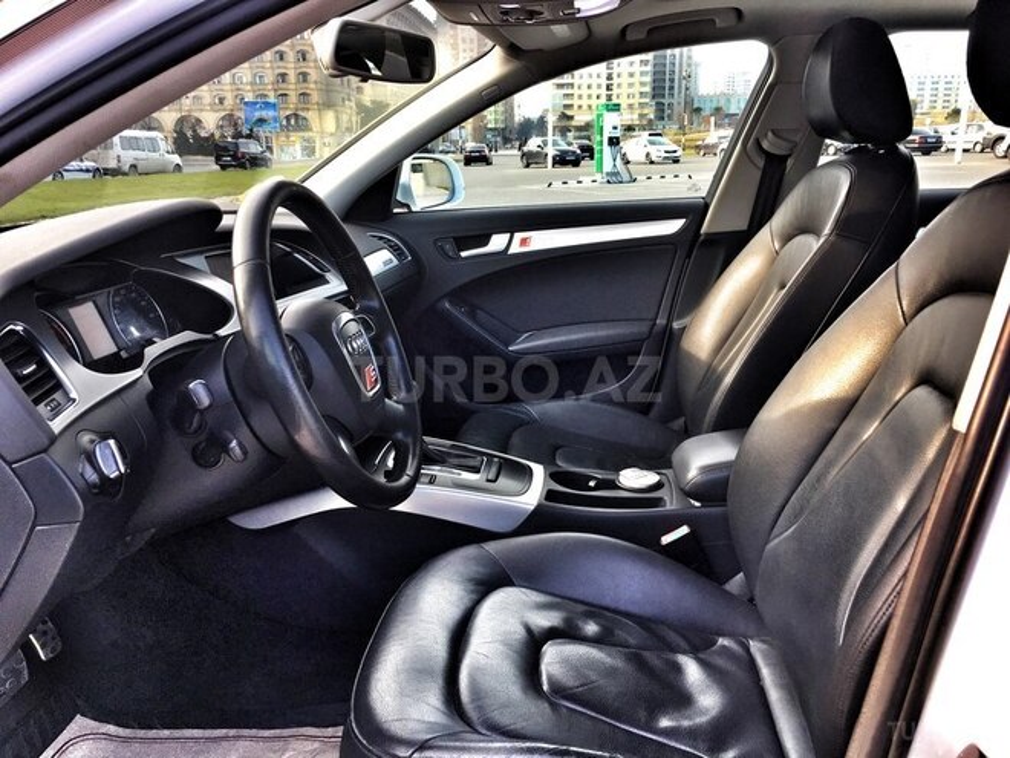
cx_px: 505
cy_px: 379
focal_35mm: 29
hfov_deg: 61.7
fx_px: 846
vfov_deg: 48.2
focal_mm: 4.15
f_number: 2.2
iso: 25
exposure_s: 1/100
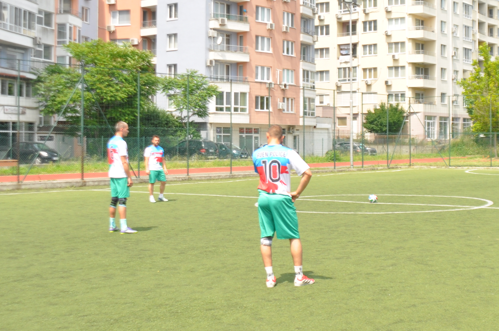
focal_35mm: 204
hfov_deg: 10.1
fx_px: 2824
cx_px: 359
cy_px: 151
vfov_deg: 6.7
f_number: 6.3
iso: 200
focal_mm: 66
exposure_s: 1/640
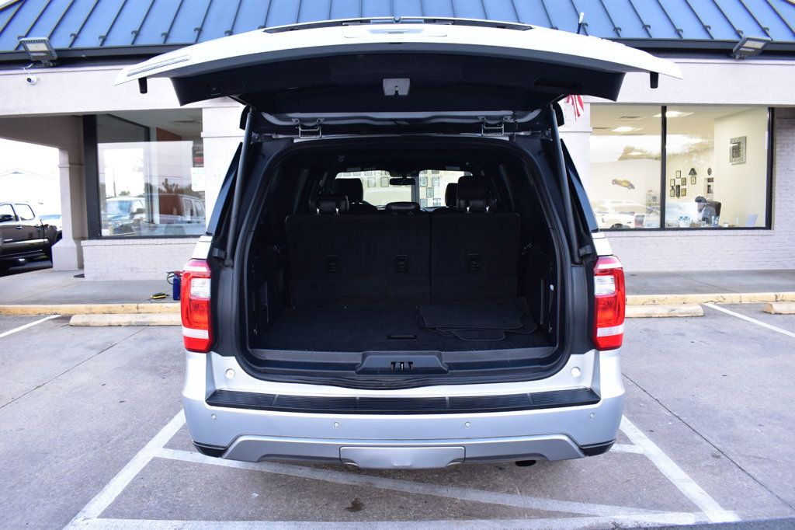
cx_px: 398
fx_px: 596
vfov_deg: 47.9
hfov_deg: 67.4
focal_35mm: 27
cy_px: 265
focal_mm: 18
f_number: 6.3
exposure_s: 1/20
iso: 400
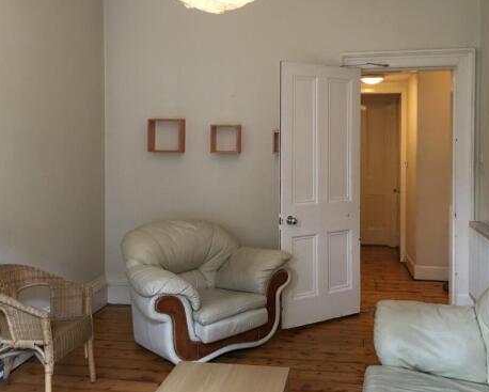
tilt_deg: -1.8
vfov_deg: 41.1
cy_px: 163
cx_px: 258
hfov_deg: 50.2
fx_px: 521
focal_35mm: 36
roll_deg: +0.5
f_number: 2.2
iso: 80
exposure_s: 1/17
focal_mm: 4.15
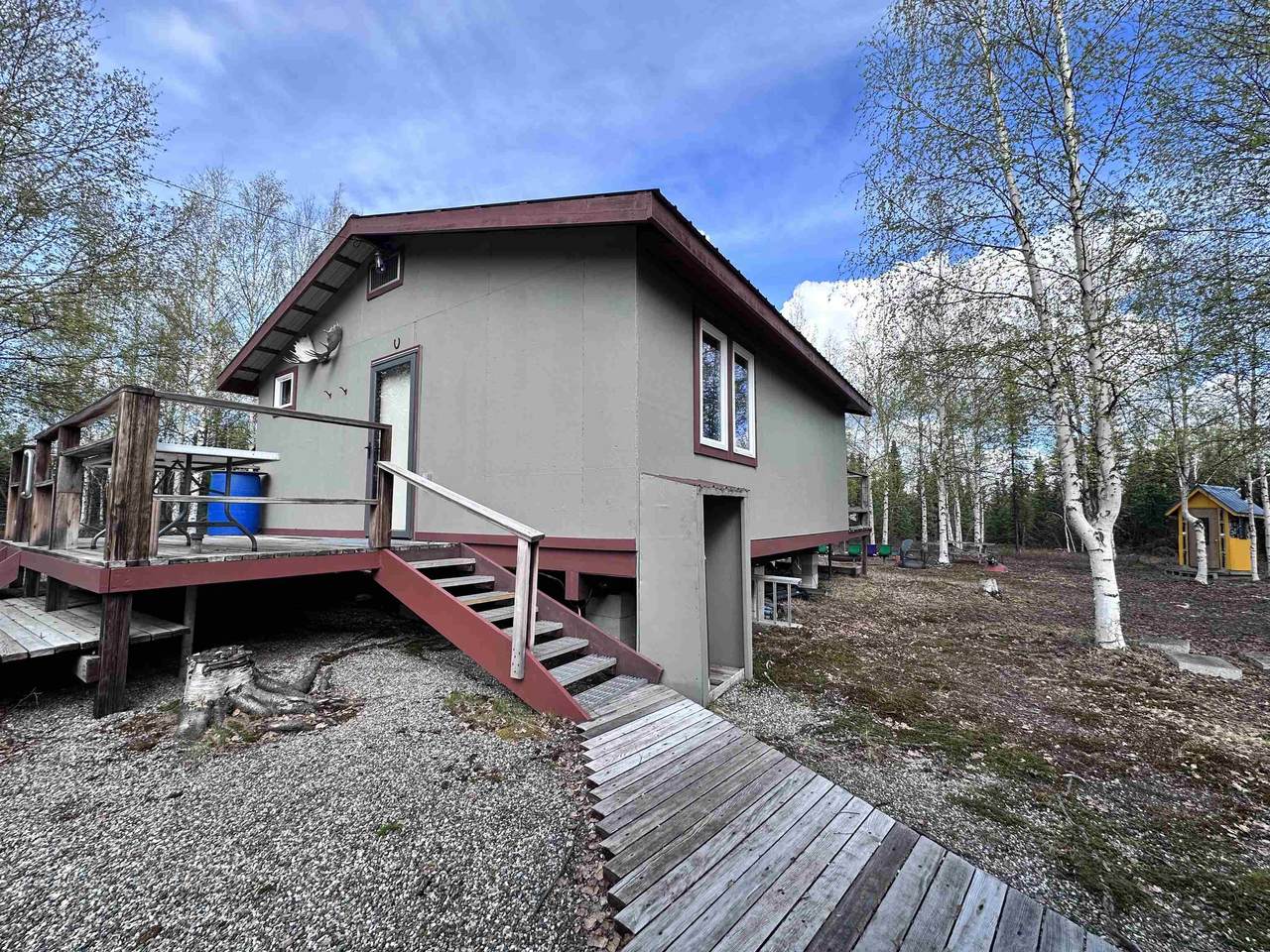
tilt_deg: +4.5
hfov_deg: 102.1
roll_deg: +0.0
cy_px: 476
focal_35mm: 14
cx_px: 635
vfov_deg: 85.7
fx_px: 514
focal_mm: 2.22
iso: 40
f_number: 2.2
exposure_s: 1/590
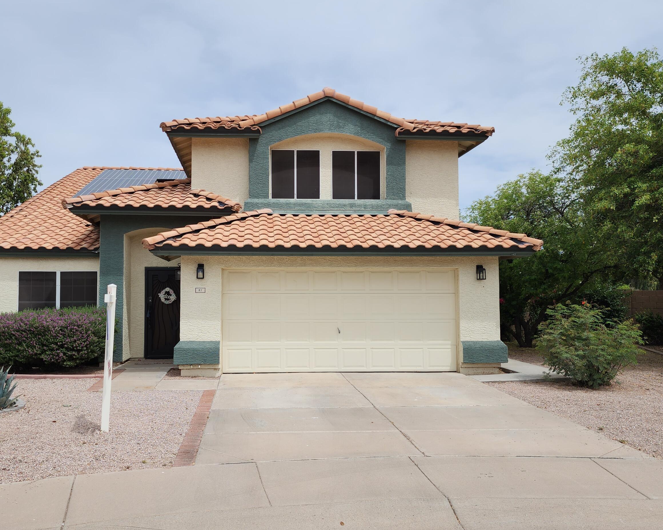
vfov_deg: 50.0
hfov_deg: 60.1
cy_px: 272
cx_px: 278
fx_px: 569
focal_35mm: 29
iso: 12
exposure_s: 1/1957
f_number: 1.8
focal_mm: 6.4
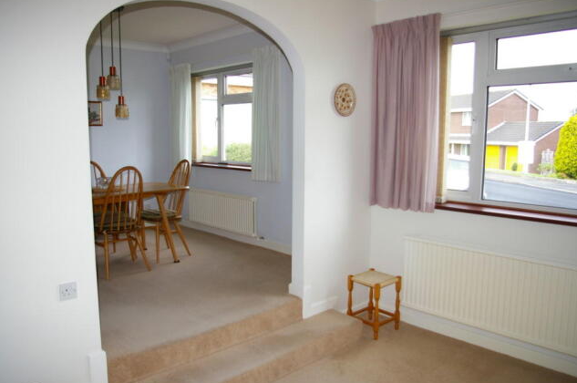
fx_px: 448
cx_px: 283
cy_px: 193
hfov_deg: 65.5
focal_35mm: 28
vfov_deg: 46.3
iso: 200
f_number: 3.5
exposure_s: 1/60
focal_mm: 18
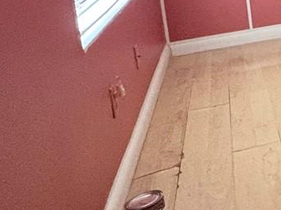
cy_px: -53
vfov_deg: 20.8
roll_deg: +3.5
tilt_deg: -6.5
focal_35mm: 65
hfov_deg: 21.7
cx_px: 477
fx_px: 527
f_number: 2.2
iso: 640
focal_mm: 2.22
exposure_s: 1/60
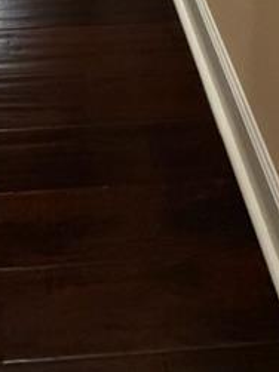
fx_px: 721
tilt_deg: -9.8
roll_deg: +0.8
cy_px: -428
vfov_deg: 17.3
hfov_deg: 21.3
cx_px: 10
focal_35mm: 67
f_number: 2.2
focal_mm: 2.22
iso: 320
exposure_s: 1/60
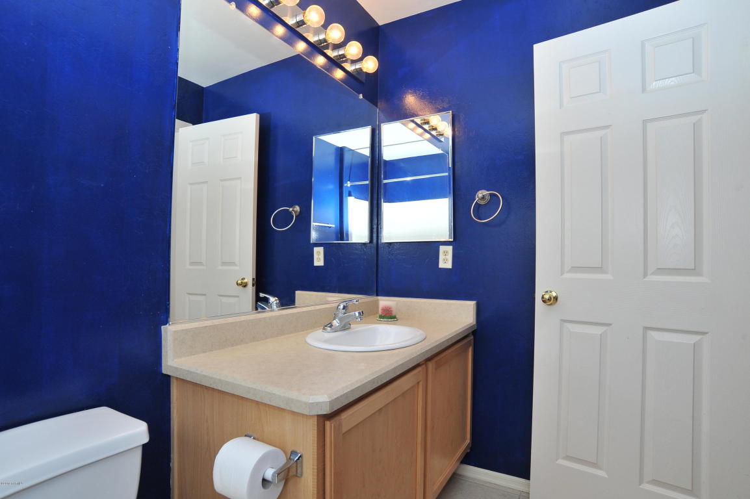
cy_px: 250
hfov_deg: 90.0
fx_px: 375
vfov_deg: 67.3
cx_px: 375
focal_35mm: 18
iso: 1000
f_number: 10
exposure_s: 1/40
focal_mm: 18
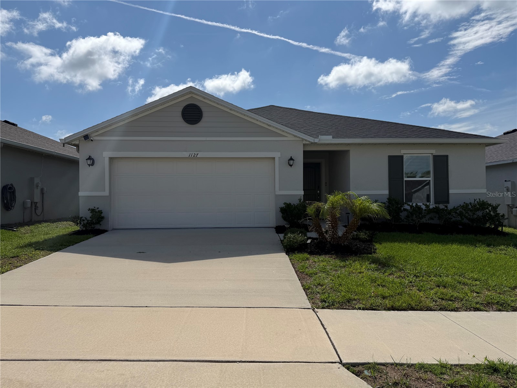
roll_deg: +1.2
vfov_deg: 56.8
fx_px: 358
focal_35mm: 24
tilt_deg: +0.8
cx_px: 258
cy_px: 194
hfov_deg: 71.6
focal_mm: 6.76
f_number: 1.78
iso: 80
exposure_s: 1/9091
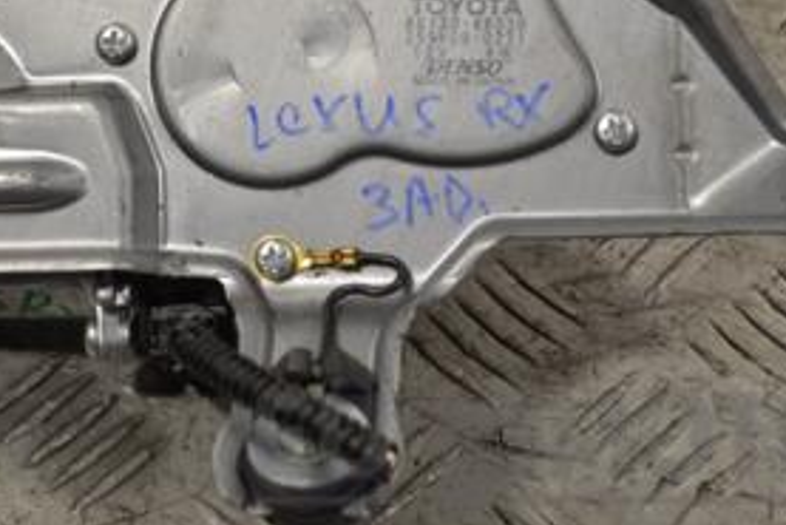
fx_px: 2556
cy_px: 57
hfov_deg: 17.4
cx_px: 201
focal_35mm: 117
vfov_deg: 11.7
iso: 100
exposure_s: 1/40
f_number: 5
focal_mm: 36
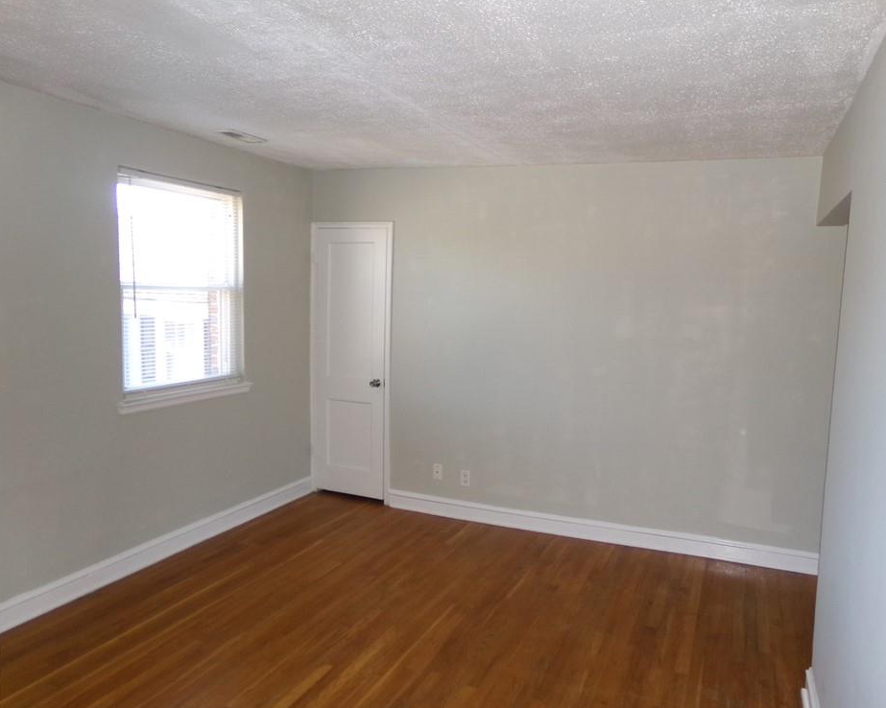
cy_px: 363
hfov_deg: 65.9
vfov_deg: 54.9
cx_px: 486
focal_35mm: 26
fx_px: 682
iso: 200
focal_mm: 4.3
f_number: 3.7
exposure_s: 1/34
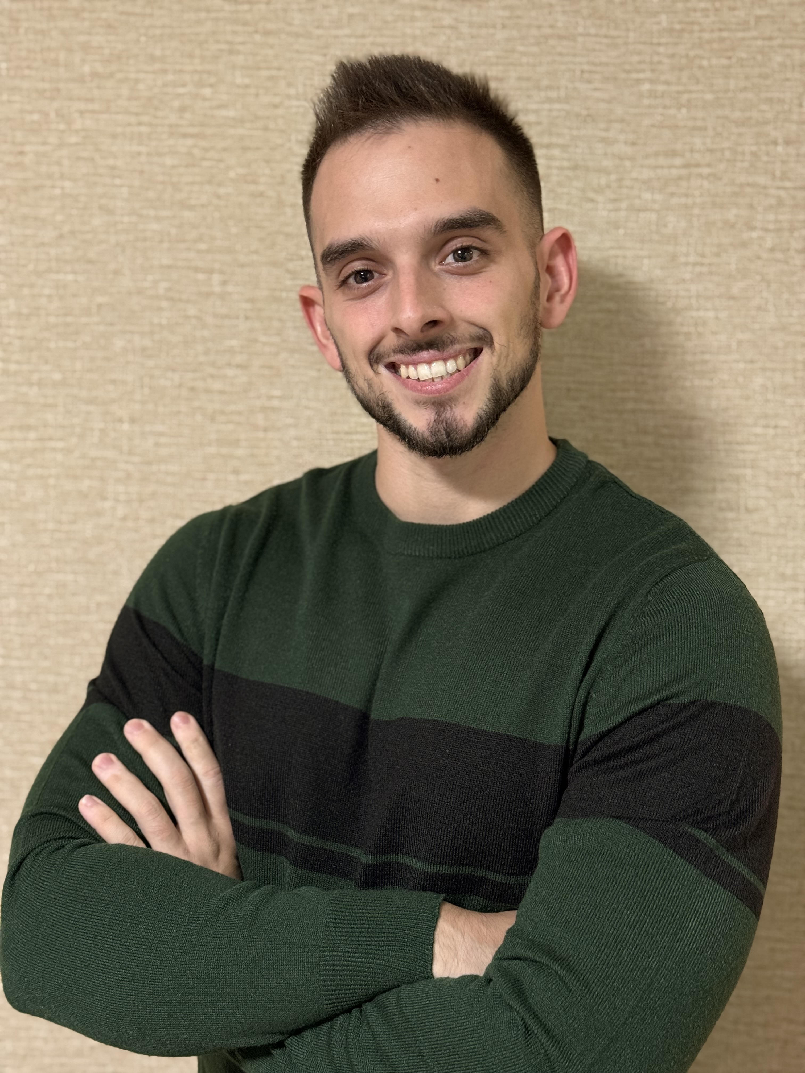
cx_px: 402
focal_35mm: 48
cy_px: 536
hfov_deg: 30.3
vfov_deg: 39.7
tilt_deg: -5.2
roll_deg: -2.1
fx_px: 1488
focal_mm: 6.76
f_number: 1.78
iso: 400
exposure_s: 1/33
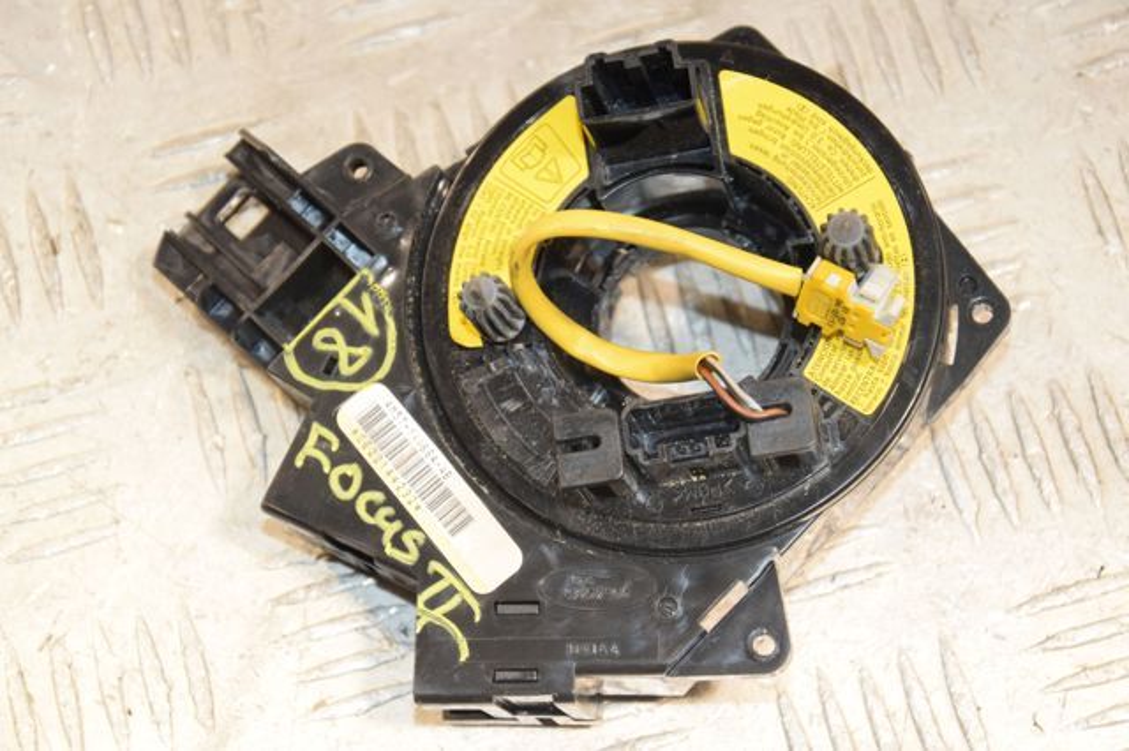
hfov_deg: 19.5
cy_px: 376
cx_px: 564
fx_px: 3291
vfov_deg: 13.0
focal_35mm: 105
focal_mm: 70
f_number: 6.3
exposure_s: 1/200
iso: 1600
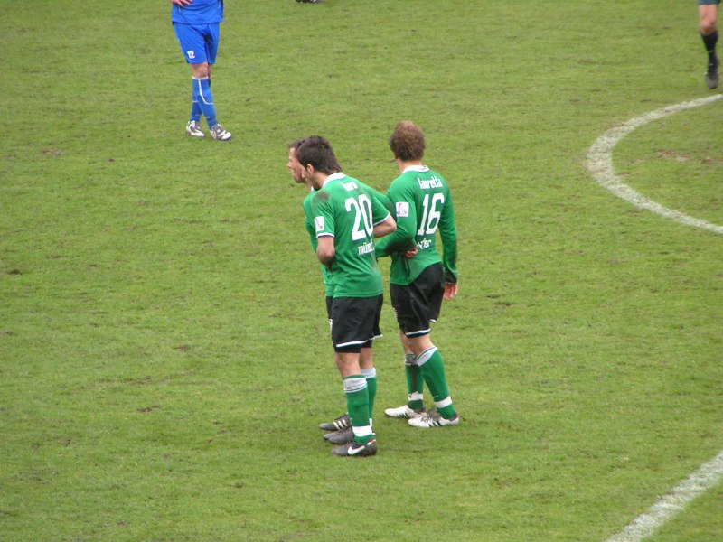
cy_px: 271
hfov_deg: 5.2
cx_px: 362
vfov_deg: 3.9
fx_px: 7937
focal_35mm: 380
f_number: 3.5
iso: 200
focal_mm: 58
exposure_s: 1/400
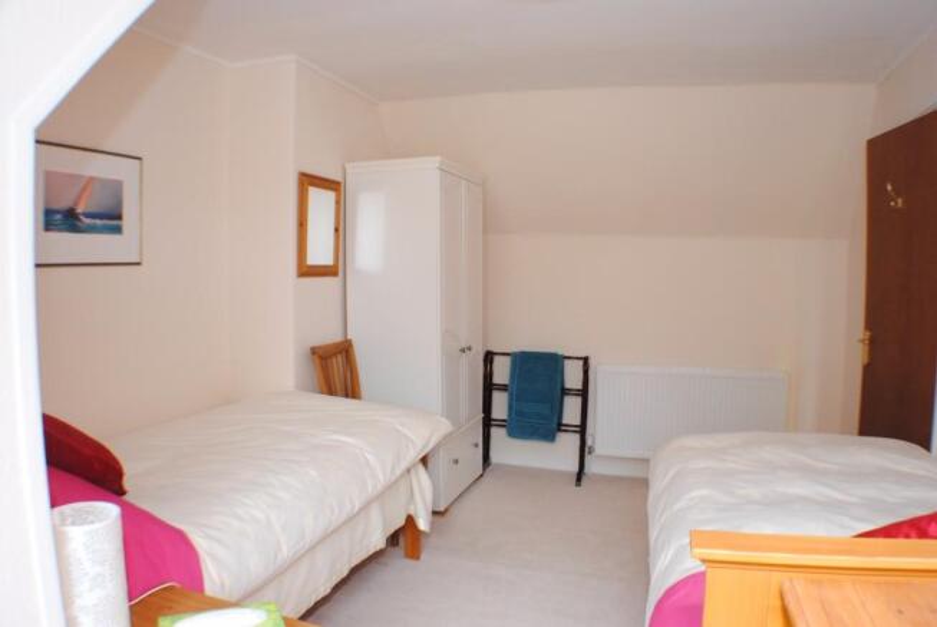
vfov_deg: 40.1
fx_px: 860
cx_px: 468
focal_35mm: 33
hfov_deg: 57.2
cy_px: 314
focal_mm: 22
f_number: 3.8
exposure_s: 1/10
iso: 400
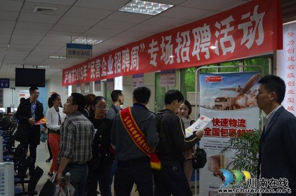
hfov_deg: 46.5
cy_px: 98
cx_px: 148
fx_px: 345
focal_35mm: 42
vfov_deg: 31.7
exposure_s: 1/45
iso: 800
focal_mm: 28
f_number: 3.5
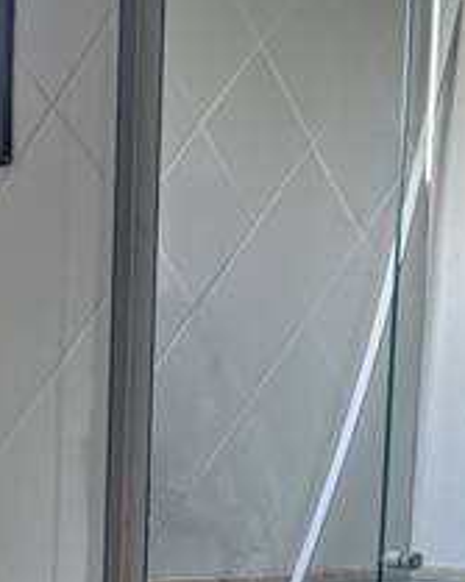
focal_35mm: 131
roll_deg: -1.0
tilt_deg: -10.9
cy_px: 911
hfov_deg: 11.6
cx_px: -17
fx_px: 2255
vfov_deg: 13.7
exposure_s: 1/60
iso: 160
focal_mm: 5.96
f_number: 1.6
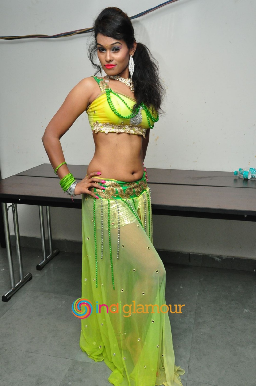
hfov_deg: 39.9
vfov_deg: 57.3
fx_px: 353
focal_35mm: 33
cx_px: 128
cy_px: 193
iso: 1600
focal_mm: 22
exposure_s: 1/125
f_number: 10
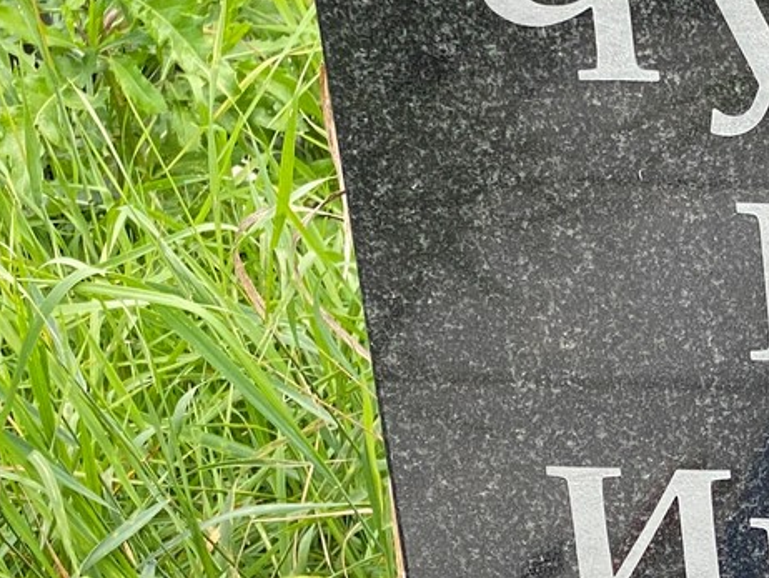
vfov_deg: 9.1
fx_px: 3601
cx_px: 1092
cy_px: 653
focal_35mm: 162
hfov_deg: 11.7
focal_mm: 6
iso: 20
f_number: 2
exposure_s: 1/353
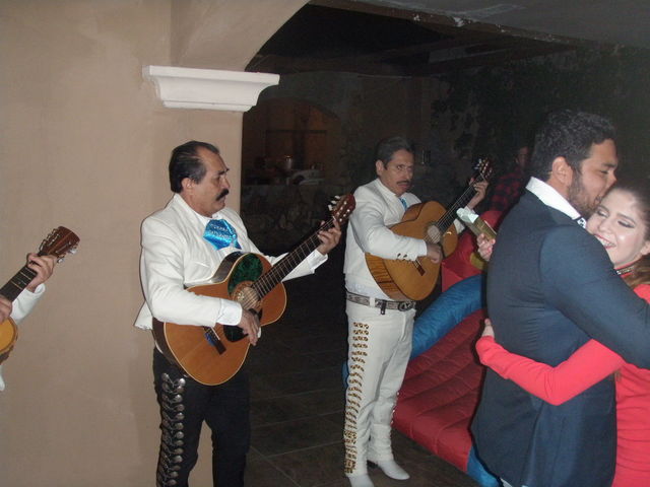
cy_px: 244
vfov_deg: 37.7
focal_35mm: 38
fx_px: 714
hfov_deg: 49.0
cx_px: 325
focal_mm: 6.7
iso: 320
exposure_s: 1/30
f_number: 3.5
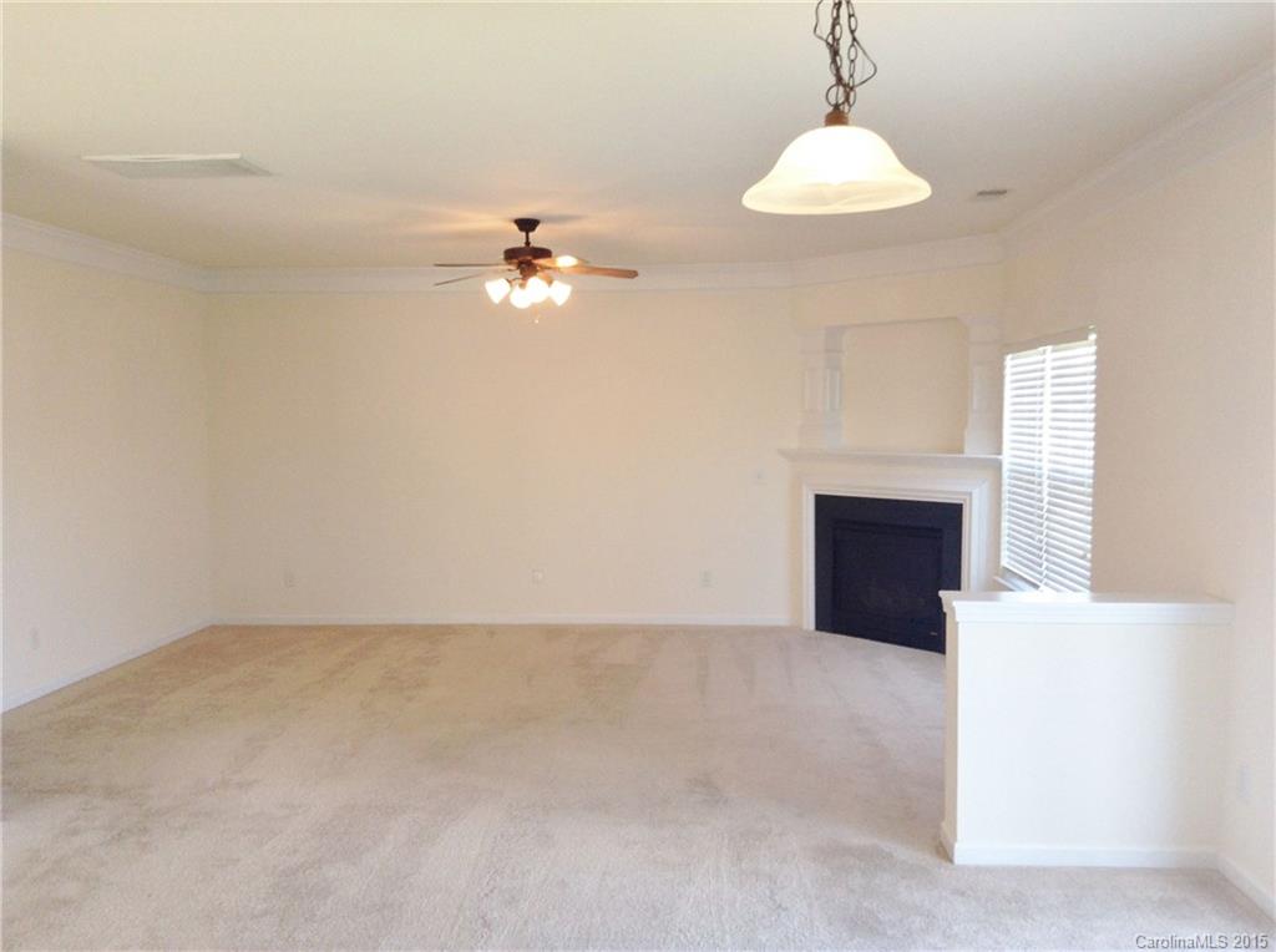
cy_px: 476
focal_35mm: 33
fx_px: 1214
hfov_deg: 55.4
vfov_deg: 42.8
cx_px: 638
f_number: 2.4
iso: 40
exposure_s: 1/25
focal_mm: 3.3
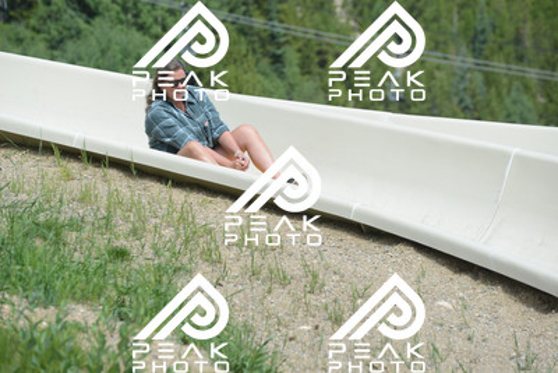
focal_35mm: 195
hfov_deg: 10.5
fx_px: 3023
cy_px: 186
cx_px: 279
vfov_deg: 7.0
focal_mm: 195
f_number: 6.3
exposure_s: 1/640
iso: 320
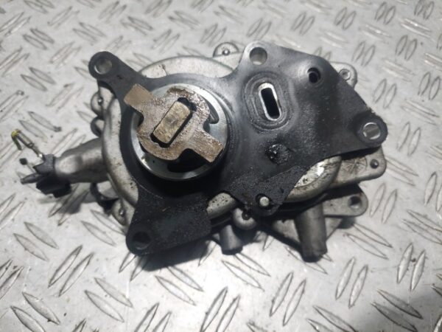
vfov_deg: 54.9
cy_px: 166
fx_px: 319
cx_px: 221
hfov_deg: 69.4
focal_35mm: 25
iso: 125
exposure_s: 1/100
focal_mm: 5.23
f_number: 1.8
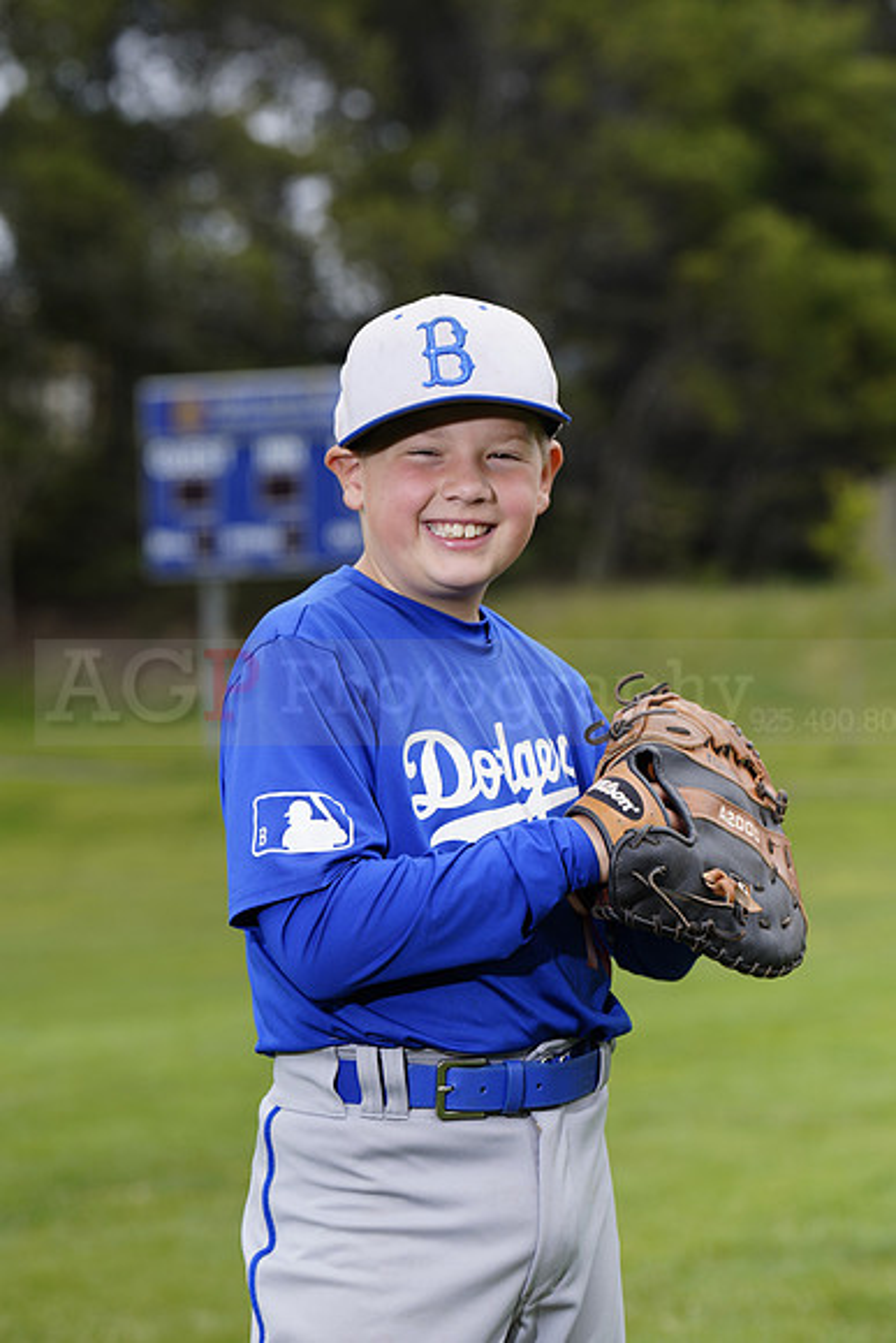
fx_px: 5634
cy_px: 672
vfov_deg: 13.6
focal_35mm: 151
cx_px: 448
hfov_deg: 9.1
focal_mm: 151
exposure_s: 1/250
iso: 100
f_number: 6.3
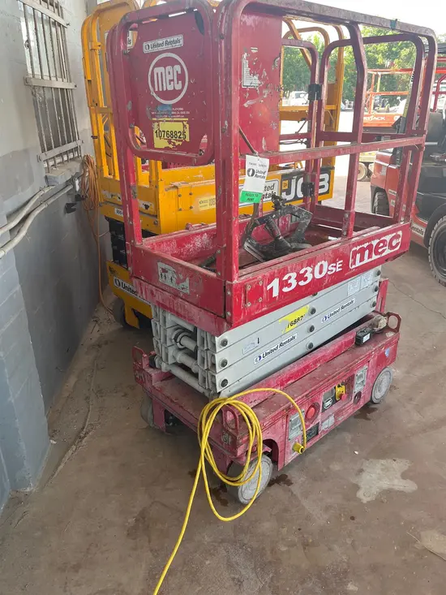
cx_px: 223
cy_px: 298
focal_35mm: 26
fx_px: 447
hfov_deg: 53.1
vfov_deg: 67.3
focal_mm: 5.1
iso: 50
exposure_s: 1/122
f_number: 1.6
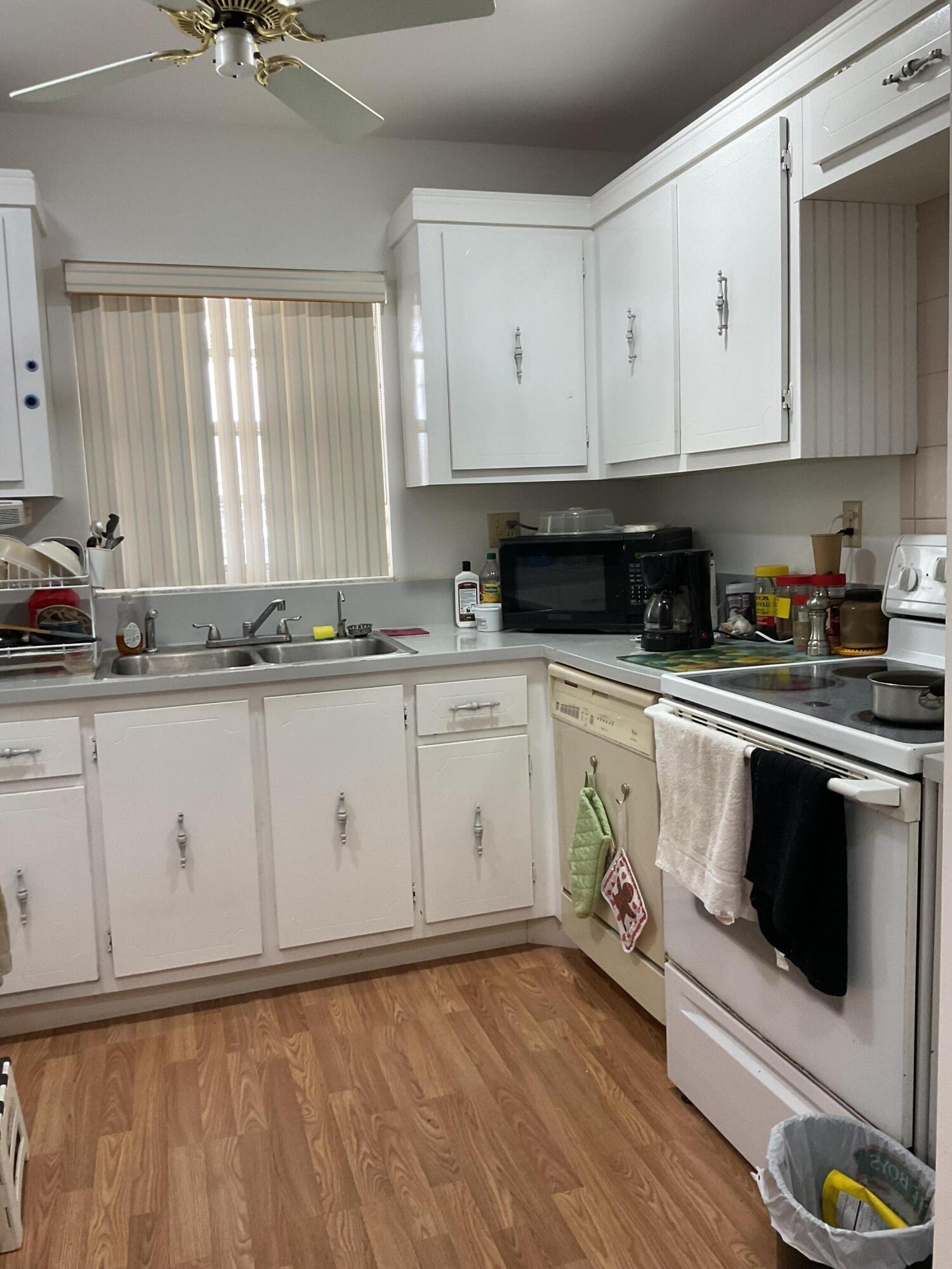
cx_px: 476
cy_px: 634
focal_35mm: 29
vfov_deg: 61.7
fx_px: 1063
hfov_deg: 48.2
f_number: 1.8
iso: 64
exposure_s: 1/60
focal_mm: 3
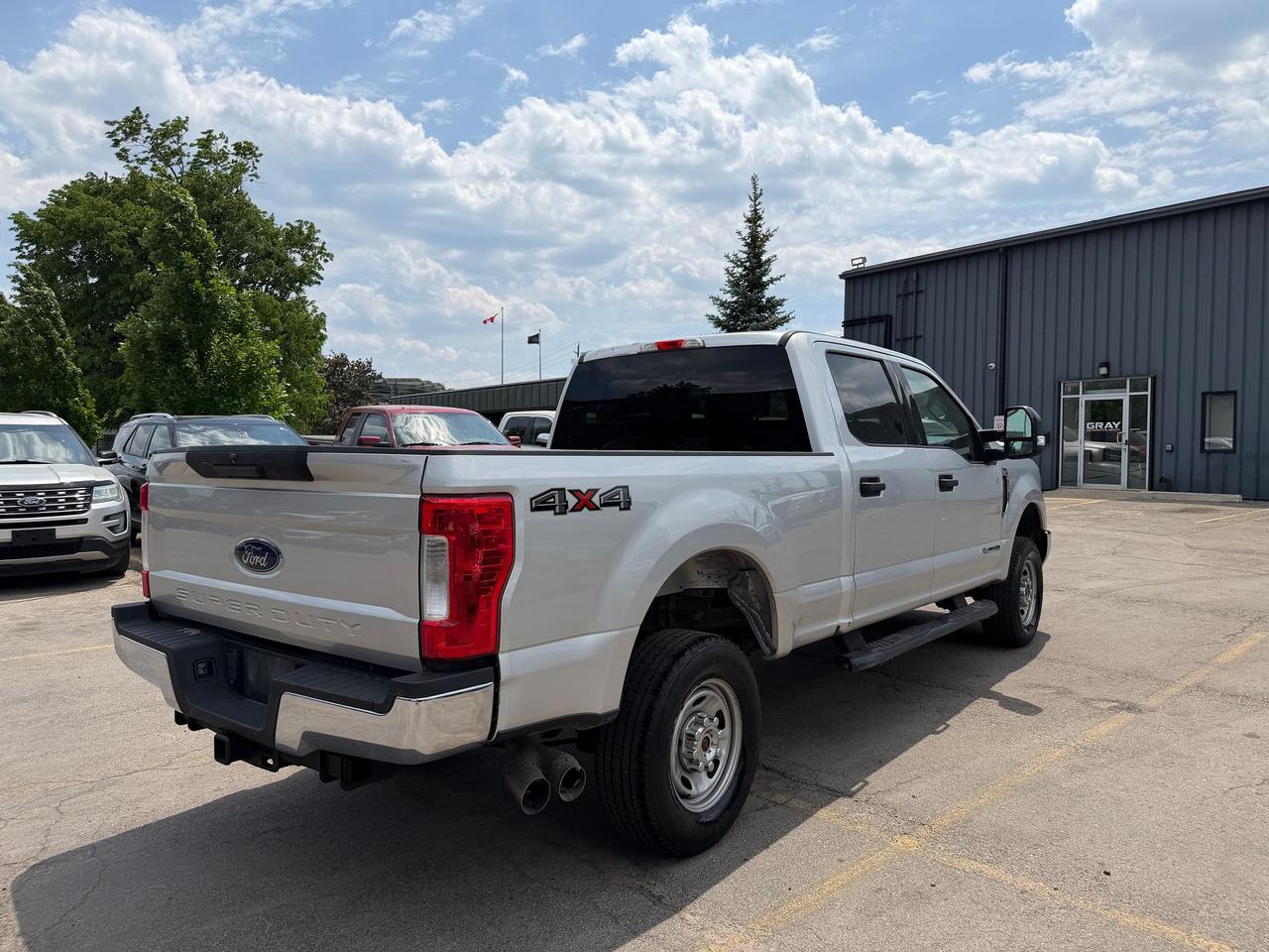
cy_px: 476
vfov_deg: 56.8
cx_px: 634
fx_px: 880
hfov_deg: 71.6
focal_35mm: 24
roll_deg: -0.6
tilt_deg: -2.2
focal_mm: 6.76
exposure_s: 1/8130
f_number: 1.78
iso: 80
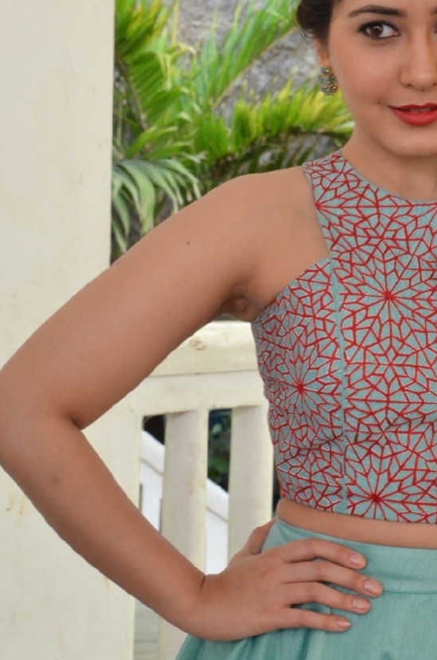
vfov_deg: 18.6
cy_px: 398
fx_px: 2014
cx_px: 310
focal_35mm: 110
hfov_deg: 12.4
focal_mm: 40
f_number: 8
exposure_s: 1/125
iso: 2000
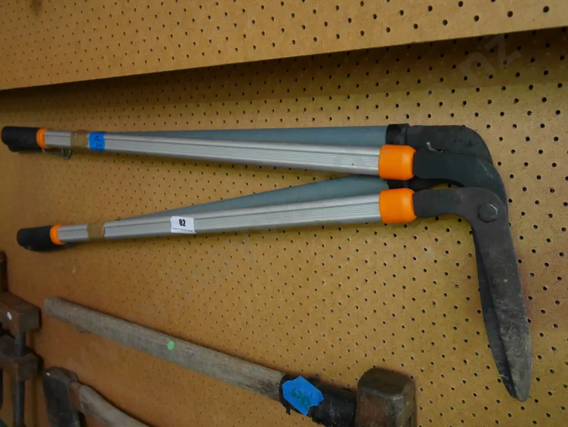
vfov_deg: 46.8
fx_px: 492
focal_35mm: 30
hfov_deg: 59.9
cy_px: 214
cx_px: 284
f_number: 4
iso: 3200
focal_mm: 15
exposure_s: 1/13
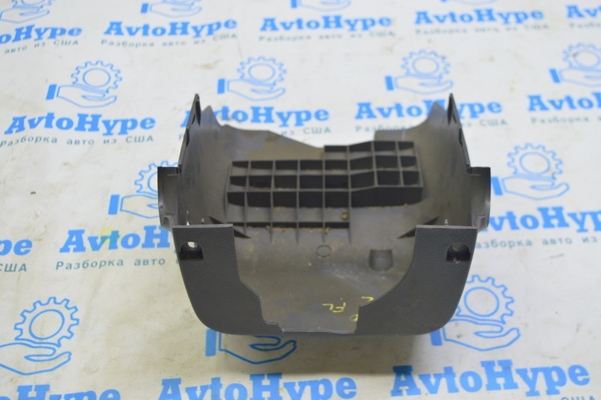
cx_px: 300
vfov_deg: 30.8
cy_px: 200
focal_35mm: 44
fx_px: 726
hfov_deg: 45.0
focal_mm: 29
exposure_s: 1/20
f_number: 5.6
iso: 400
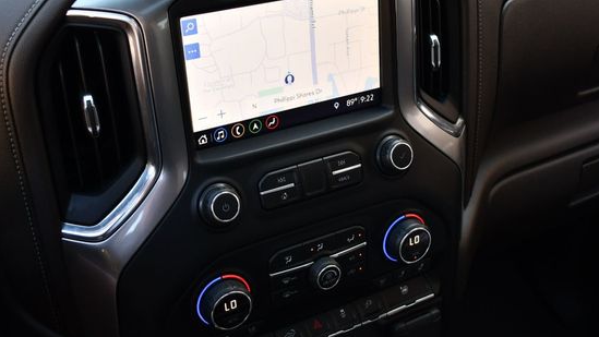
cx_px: 260
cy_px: 145
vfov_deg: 27.1
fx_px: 699
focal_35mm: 44
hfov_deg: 46.3
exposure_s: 1/250
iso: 450
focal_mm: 18
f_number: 3.5
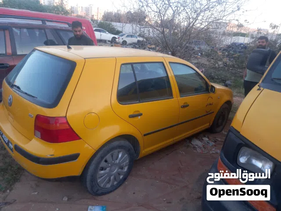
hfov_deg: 69.4
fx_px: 203
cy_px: 106
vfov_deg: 54.9
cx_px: 140
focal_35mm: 25
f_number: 2
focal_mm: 4.6
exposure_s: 1/50
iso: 40
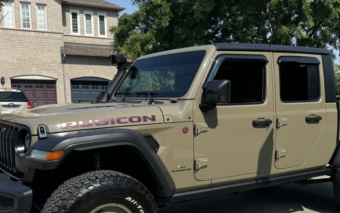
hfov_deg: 47.2
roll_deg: +0.2
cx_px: 169
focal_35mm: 42
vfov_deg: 29.8
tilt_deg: -7.7
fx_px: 389
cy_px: 171
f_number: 1.78
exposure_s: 1/3802
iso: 80
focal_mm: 6.76
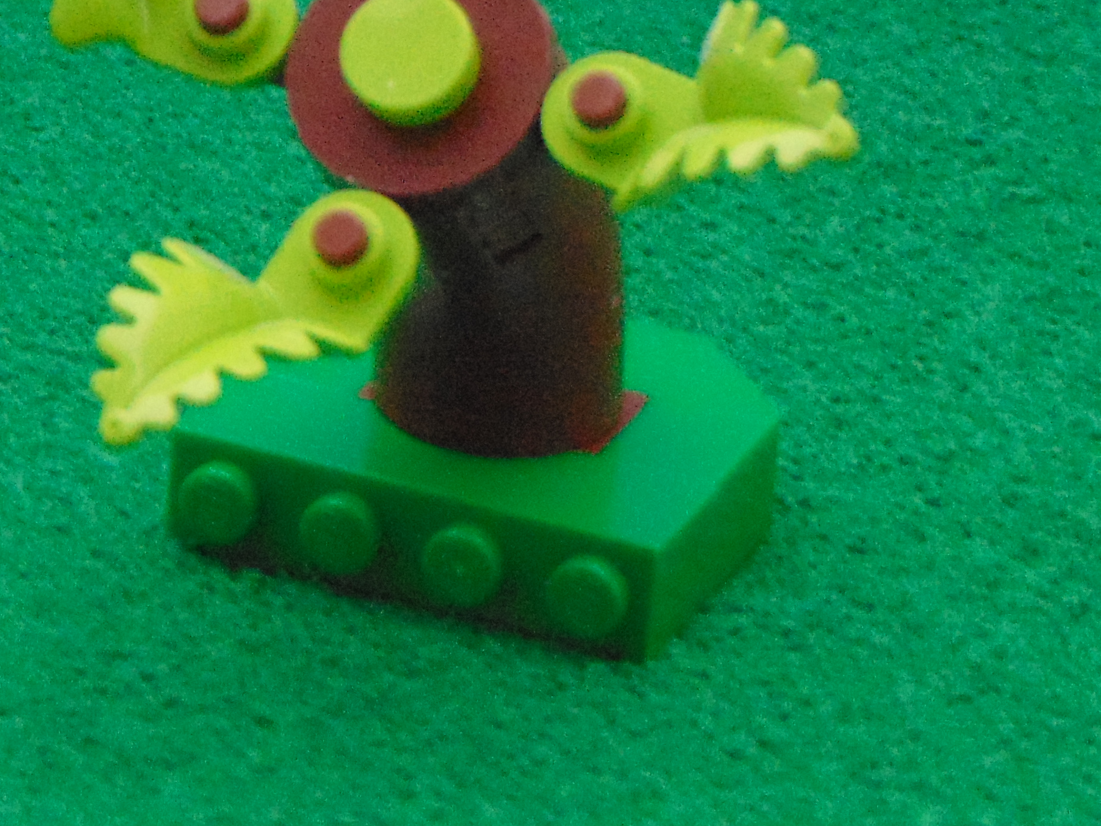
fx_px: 9607
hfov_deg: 6.5
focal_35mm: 302
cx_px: -312
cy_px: 54
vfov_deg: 4.9
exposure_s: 1/60
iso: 500
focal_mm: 19.4
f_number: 3.9
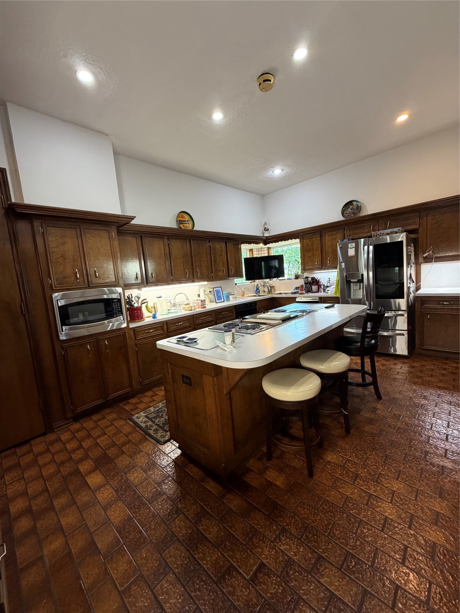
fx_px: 248
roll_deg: +4.3
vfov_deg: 102.1
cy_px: 306
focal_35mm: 14
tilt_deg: -6.6
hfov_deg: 85.7
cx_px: 230
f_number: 2.2
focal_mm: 2.22
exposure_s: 1/60
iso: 320
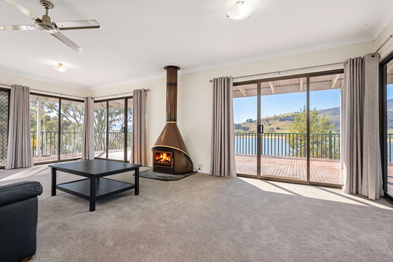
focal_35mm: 17
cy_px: 131
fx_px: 186
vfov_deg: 70.4
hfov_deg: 93.3
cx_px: 196
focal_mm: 17
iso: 320
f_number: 7.1
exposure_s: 1/25
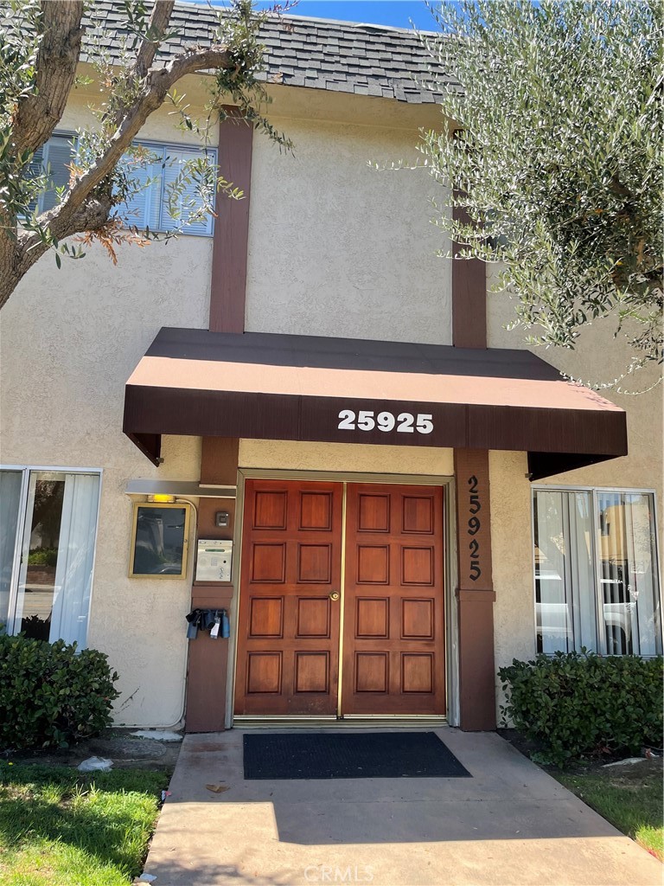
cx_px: 332
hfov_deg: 53.1
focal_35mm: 26
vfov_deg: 67.3
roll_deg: -0.6
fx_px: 665
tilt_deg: +10.1
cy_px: 443
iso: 32
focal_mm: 4.2
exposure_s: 1/774
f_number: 1.6
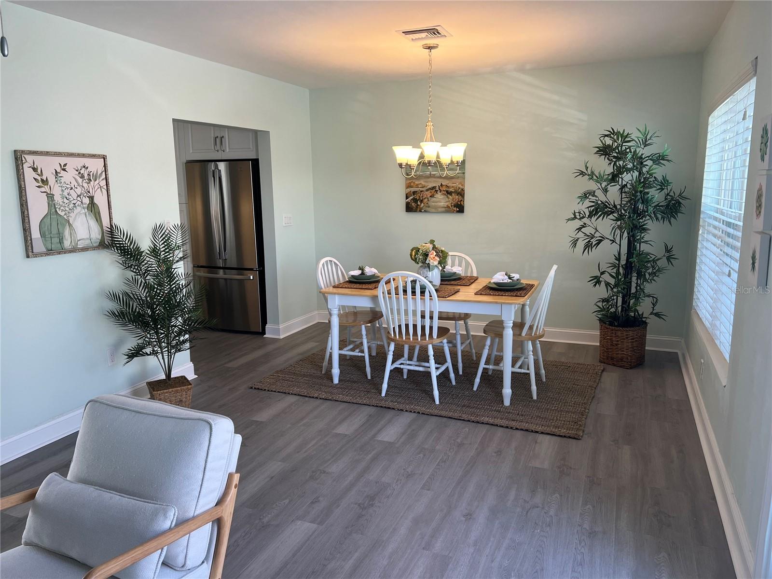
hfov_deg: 67.3
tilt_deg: -10.7
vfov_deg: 53.1
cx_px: 386
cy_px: 290
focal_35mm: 26
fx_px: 580
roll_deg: +0.6
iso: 50
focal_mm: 5.7
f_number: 1.5
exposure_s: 1/120
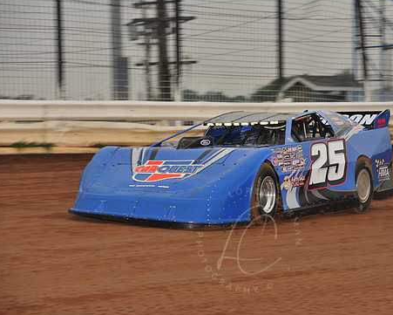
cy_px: 160
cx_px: 248
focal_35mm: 187
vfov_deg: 8.3
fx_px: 2176
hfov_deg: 10.3
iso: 1000
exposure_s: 1/320
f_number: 8
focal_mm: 155
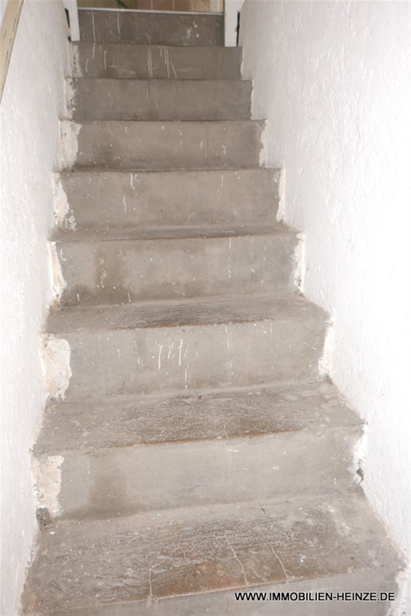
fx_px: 428
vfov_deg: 71.5
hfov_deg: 51.3
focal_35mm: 25
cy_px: 308
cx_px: 206
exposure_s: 1/8
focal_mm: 9.1
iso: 200
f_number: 2.8
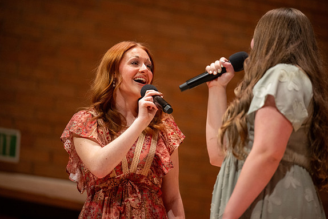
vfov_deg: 7.2
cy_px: 110
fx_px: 1750
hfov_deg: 10.7
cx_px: 165
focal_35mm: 192
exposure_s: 1/640
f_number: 2.8
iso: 2500
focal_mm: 190
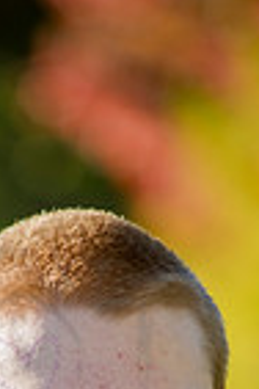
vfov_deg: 3.8
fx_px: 5849
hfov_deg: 2.5
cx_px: 30
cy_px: 615
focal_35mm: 542
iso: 400
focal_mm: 170
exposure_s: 1/800
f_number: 5
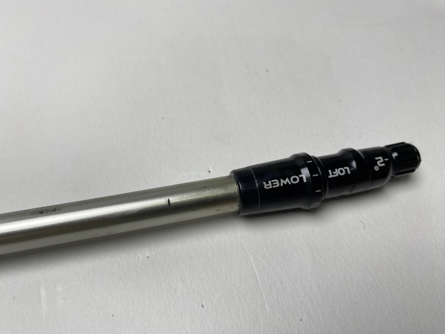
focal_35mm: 25
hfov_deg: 69.4
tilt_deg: -56.3
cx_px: 222
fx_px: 321
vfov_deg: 54.9
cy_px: 167
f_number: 1.8
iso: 32
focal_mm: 4.25
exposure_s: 1/255
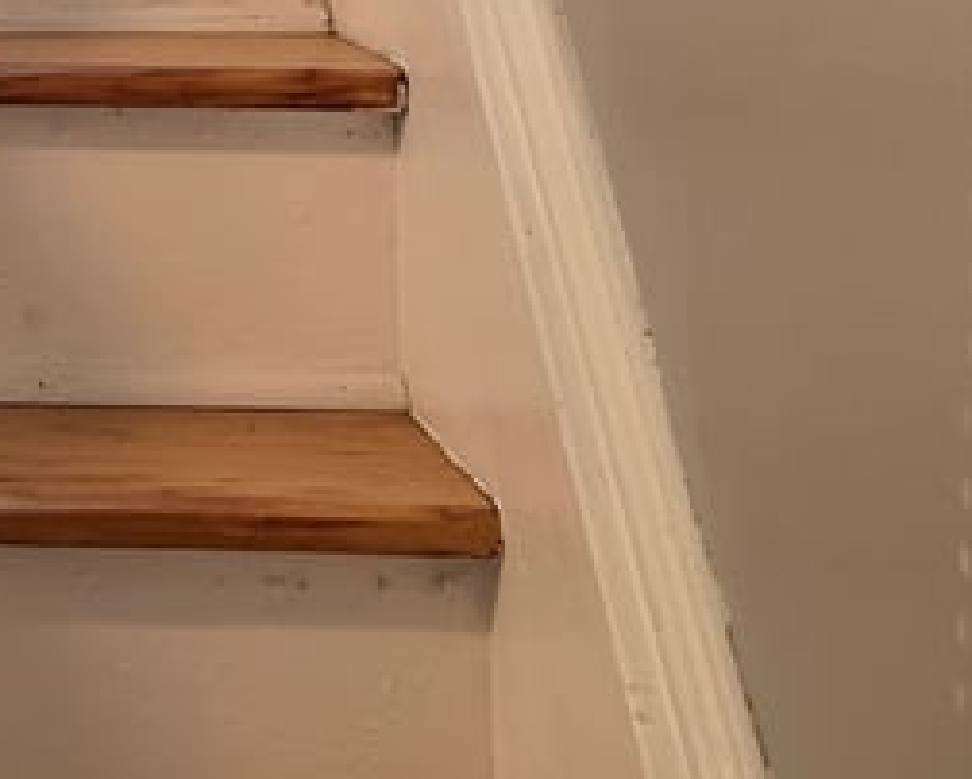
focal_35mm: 91
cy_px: -295
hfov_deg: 19.4
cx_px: -301
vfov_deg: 15.9
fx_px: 2620
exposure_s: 1/120
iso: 320
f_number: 1.7
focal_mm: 6.25
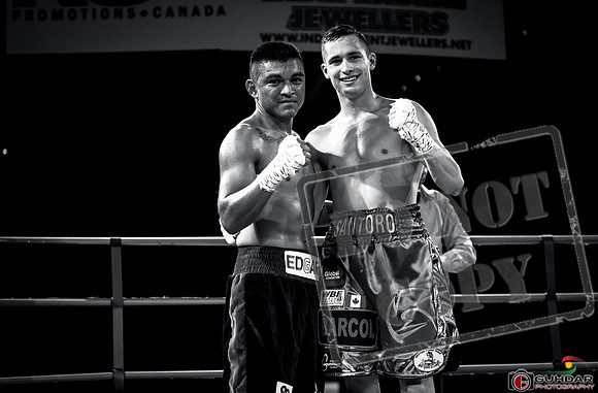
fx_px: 1340
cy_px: 173
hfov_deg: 25.1
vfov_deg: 16.7
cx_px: 259
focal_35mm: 81
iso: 2000
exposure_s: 1/1000
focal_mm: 70
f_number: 2.8
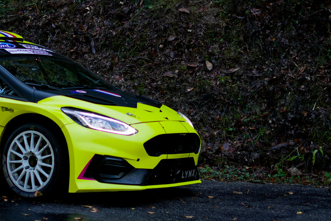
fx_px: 1105
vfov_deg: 11.4
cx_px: 54
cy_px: 124
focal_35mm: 120
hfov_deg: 16.9
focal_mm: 35
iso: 3600
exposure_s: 1/6400
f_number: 1.8
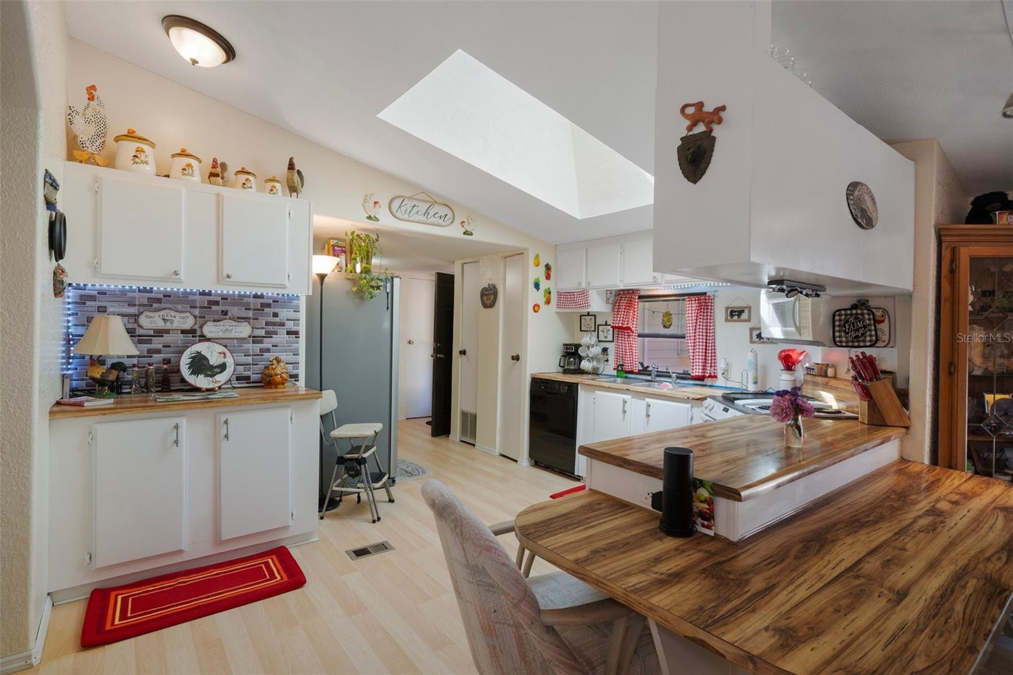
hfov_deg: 93.3
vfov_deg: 70.4
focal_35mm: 17
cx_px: 506
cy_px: 338
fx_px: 478
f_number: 9
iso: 320
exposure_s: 1.3
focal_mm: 17
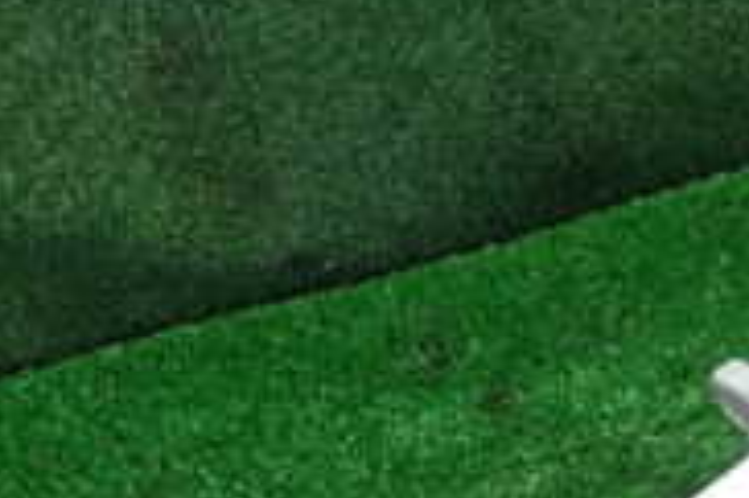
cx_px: 539
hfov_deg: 19.7
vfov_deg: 12.6
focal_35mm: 103
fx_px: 2141
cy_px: 737
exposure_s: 1/50
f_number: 2.3
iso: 200
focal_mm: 5.4
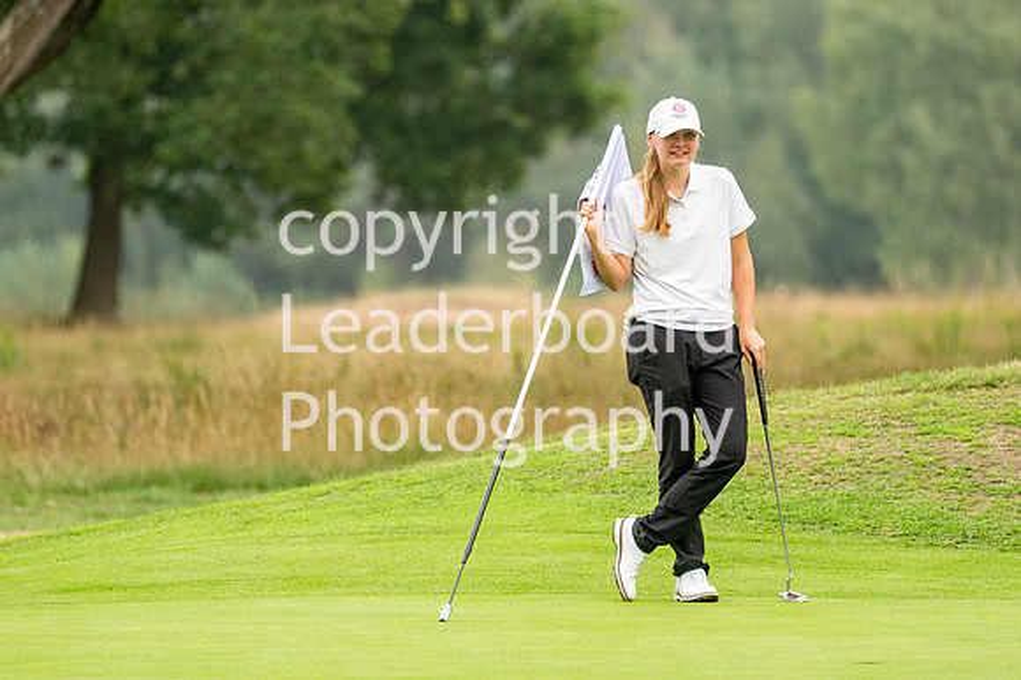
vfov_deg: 3.1
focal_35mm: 450
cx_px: 510
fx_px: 12755
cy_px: 340
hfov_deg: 4.6
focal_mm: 300
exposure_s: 1/2000
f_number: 4
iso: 800
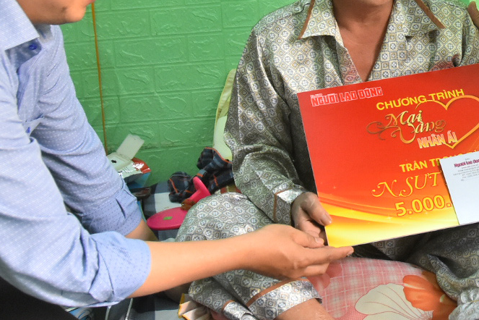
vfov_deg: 20.4
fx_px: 878
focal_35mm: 66
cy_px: 76
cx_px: 394
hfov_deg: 29.7
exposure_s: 1/125
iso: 1600
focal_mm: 18
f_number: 3.5
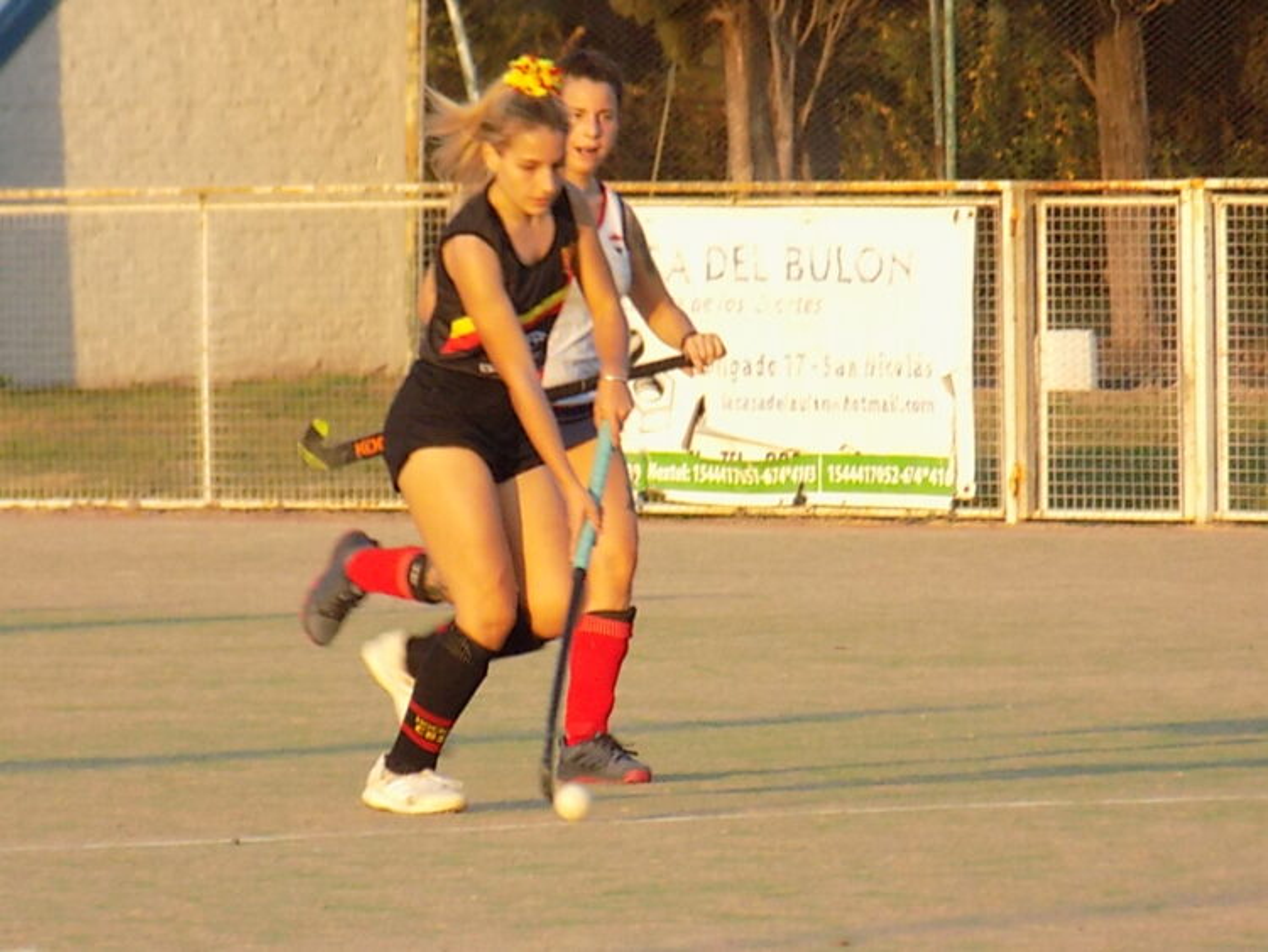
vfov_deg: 4.7
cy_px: 476
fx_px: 11616
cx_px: 634
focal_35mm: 317
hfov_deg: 6.2
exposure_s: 1/250
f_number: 5.9
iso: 280
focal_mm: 56.4
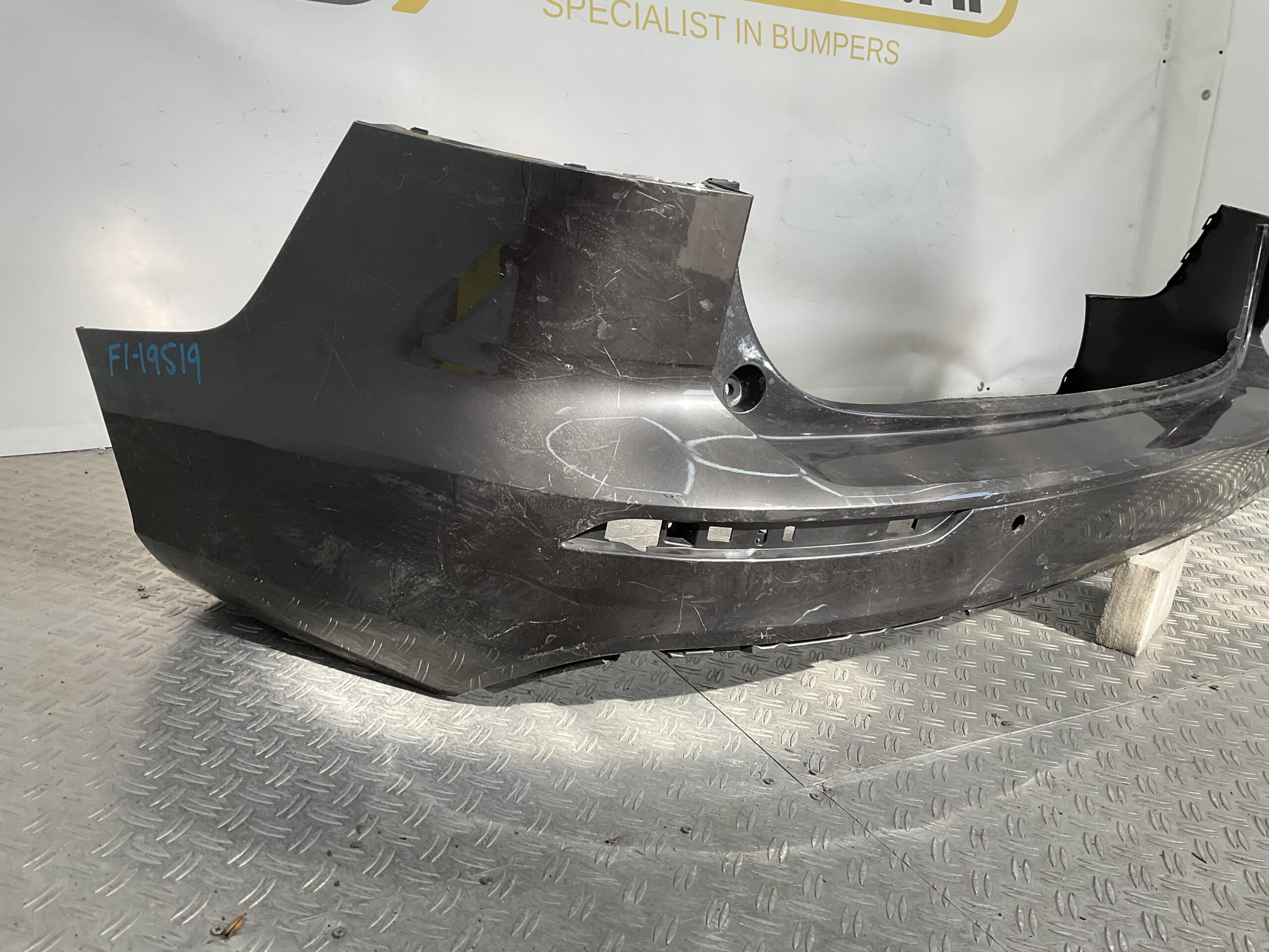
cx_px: 634
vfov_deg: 48.2
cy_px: 476
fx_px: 1063
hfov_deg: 61.7
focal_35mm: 29
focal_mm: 3
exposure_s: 1/283
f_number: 1.8
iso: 16
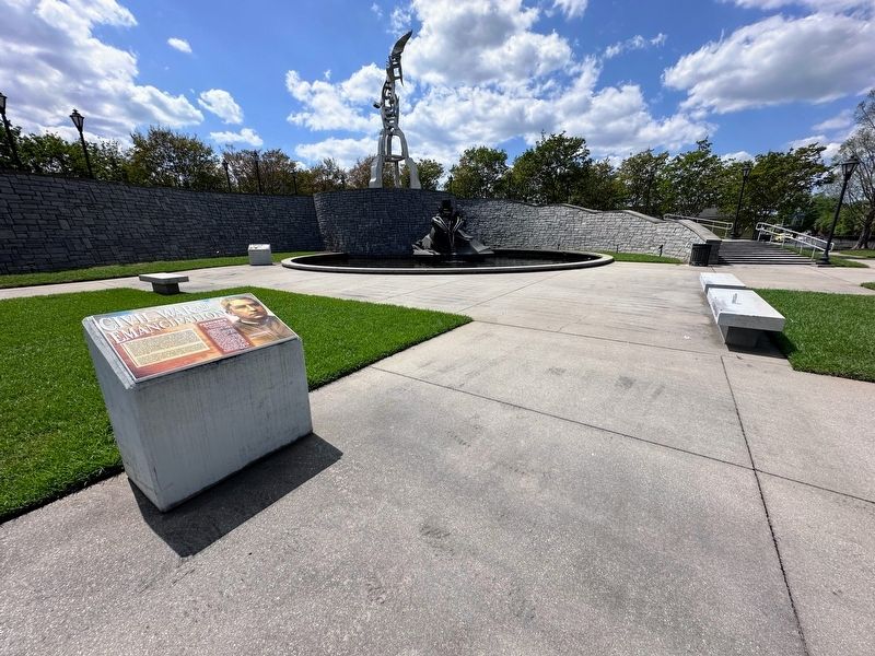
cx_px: 438
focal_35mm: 14
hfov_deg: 102.1
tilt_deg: -13.9
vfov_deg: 85.7
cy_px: 328
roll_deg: +1.0
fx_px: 354
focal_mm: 2.22
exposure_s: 1/3300
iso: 40
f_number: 2.2
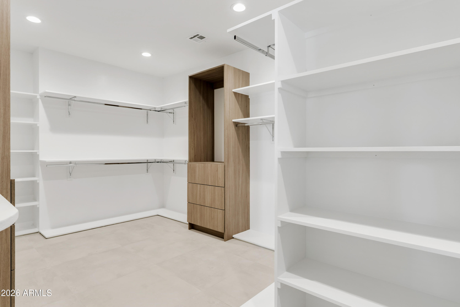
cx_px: 230
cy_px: 154
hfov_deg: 86.9
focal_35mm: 19
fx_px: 243
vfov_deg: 64.6
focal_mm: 19
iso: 100
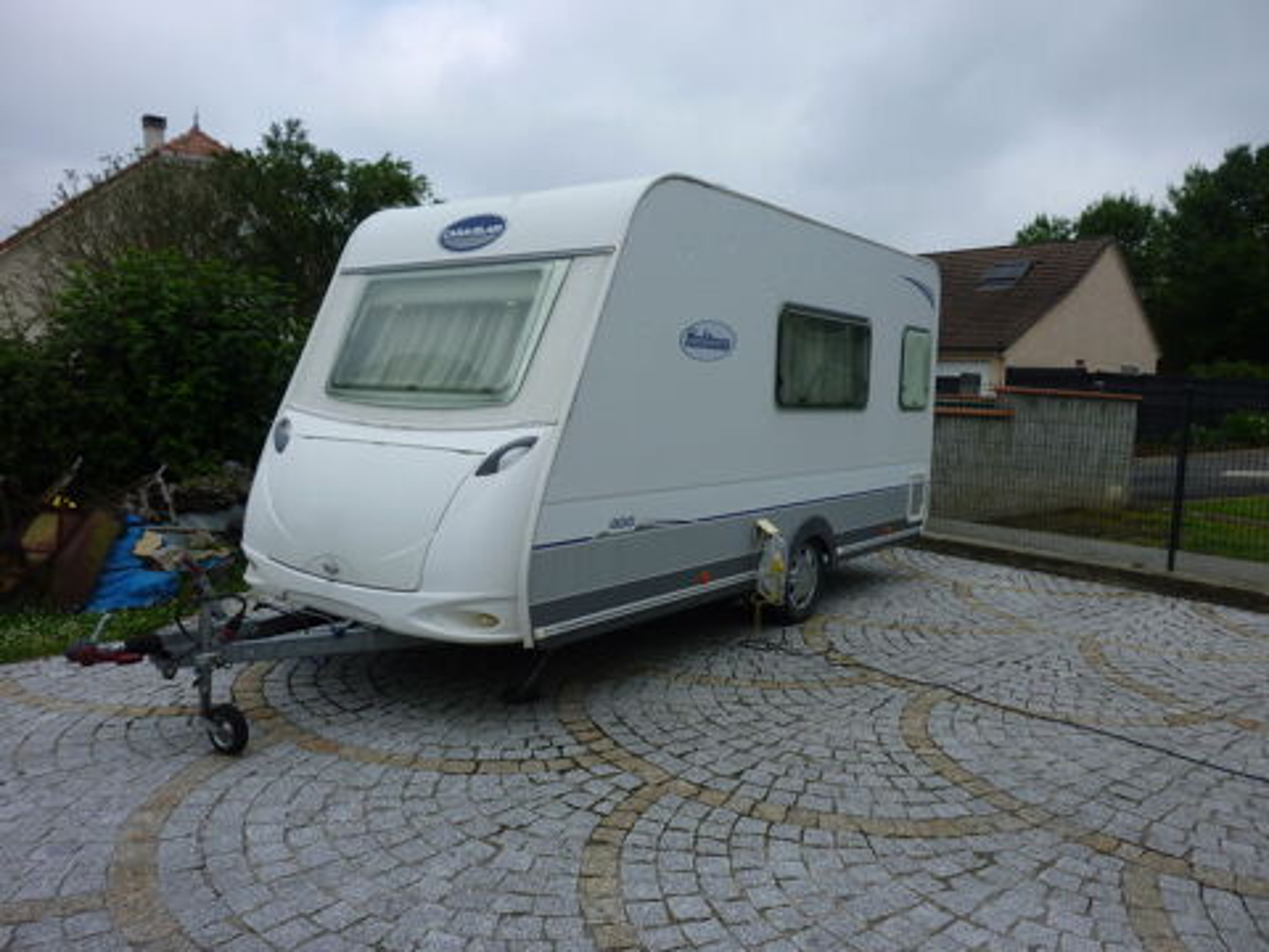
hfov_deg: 69.4
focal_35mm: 25
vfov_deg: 54.9
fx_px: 916
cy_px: 476
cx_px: 634
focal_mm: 4.5
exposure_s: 1/800
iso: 80
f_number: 3.3
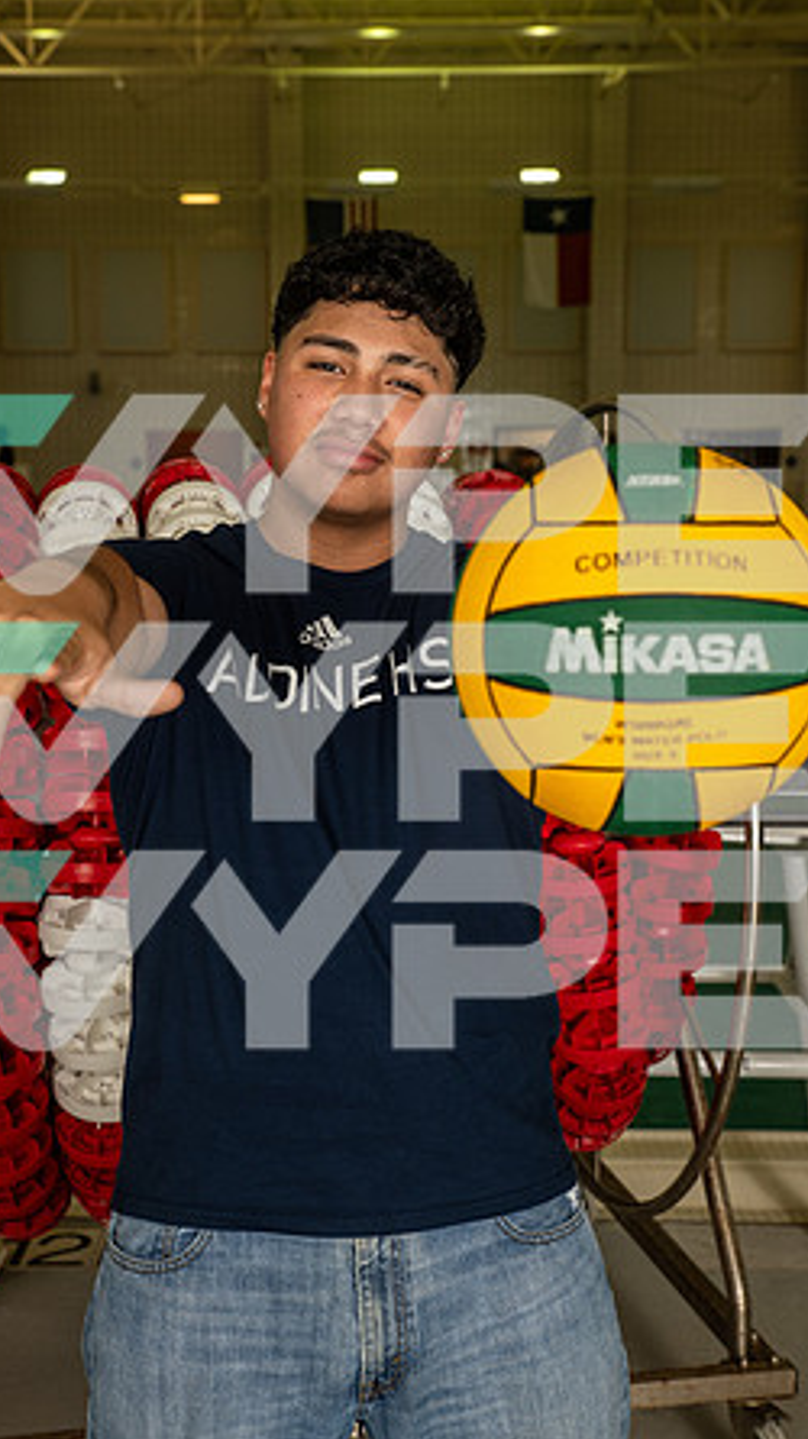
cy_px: 724
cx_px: 362
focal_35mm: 53
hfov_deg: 22.6
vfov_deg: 39.2
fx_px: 2021
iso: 500
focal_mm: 50
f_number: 7.1
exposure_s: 1/250
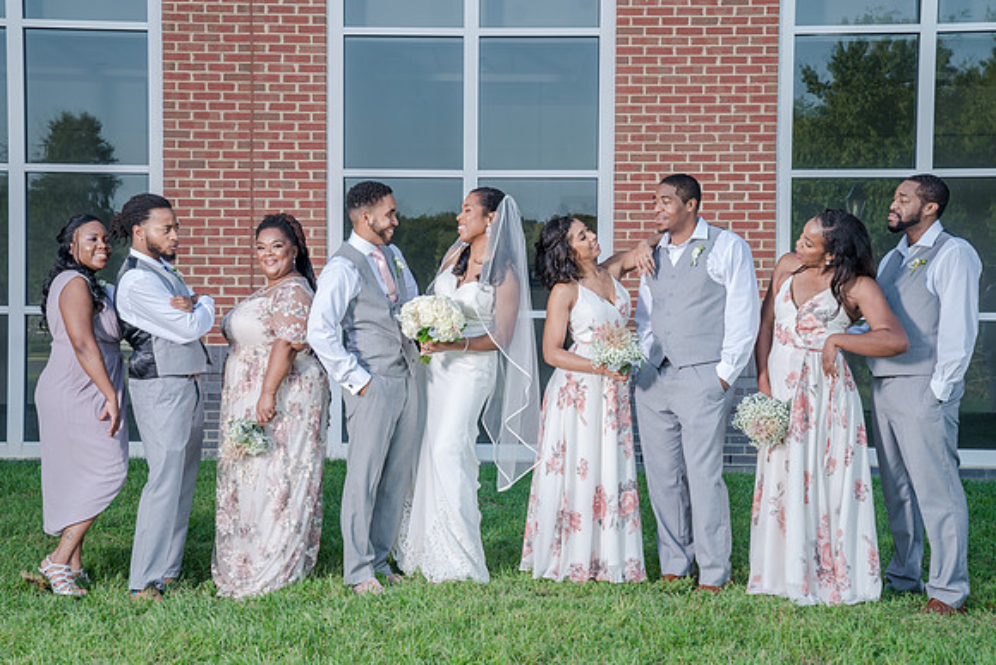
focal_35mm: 60
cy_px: 321
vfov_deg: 22.6
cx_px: 480
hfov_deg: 33.3
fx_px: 1664
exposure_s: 1/200
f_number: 5.6
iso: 200
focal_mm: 58
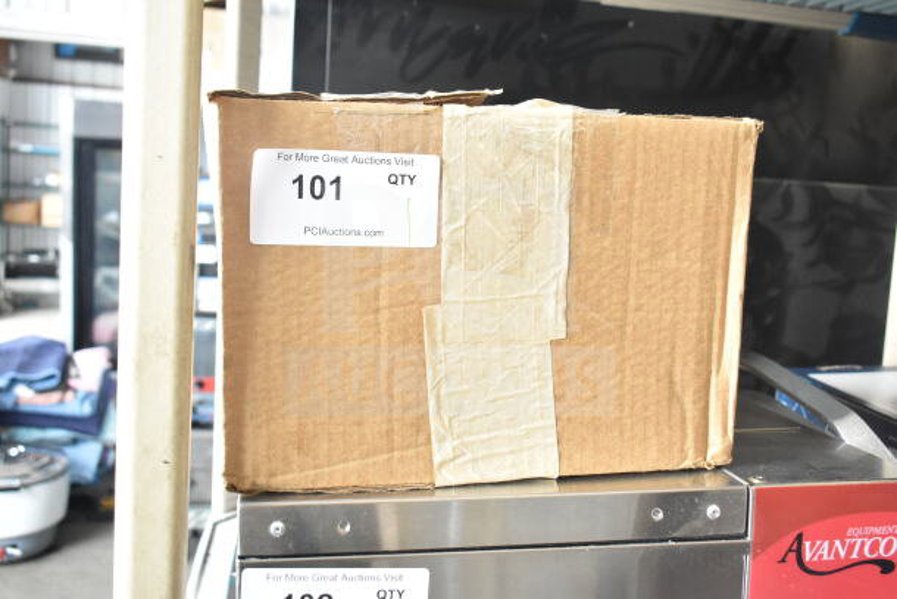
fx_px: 897
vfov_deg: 36.9
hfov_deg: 53.1
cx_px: 448
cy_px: 300
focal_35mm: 36
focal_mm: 24
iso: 1600
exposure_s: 1/100
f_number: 5
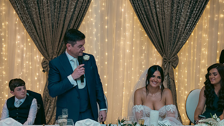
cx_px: 115
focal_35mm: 50
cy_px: 69
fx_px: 297
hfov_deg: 41.3
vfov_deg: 24.0
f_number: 3.5
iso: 800
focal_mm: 42
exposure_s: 1/160
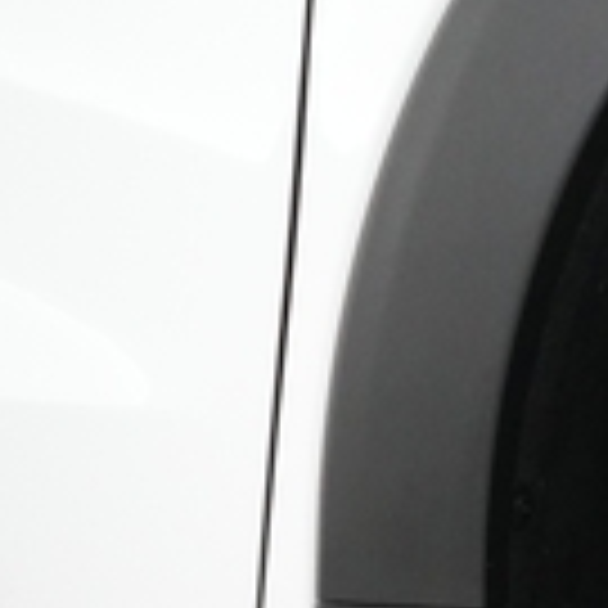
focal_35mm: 101
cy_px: 730
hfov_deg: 13.2
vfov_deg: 16.5
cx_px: 1428
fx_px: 2007
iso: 6400
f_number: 2.8
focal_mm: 25
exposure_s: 1/160
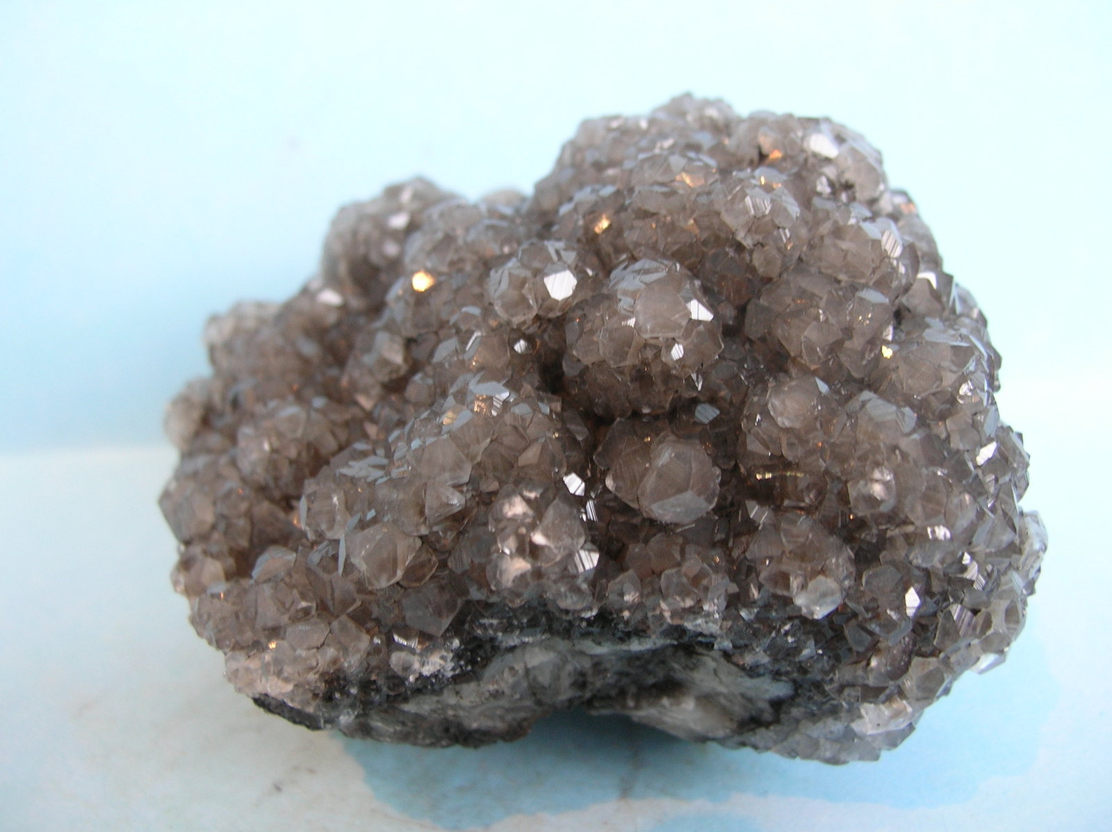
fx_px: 1155
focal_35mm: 36
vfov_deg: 39.6
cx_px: 556
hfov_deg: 51.4
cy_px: 416
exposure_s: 1/5.2
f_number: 2.7
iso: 50
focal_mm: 6
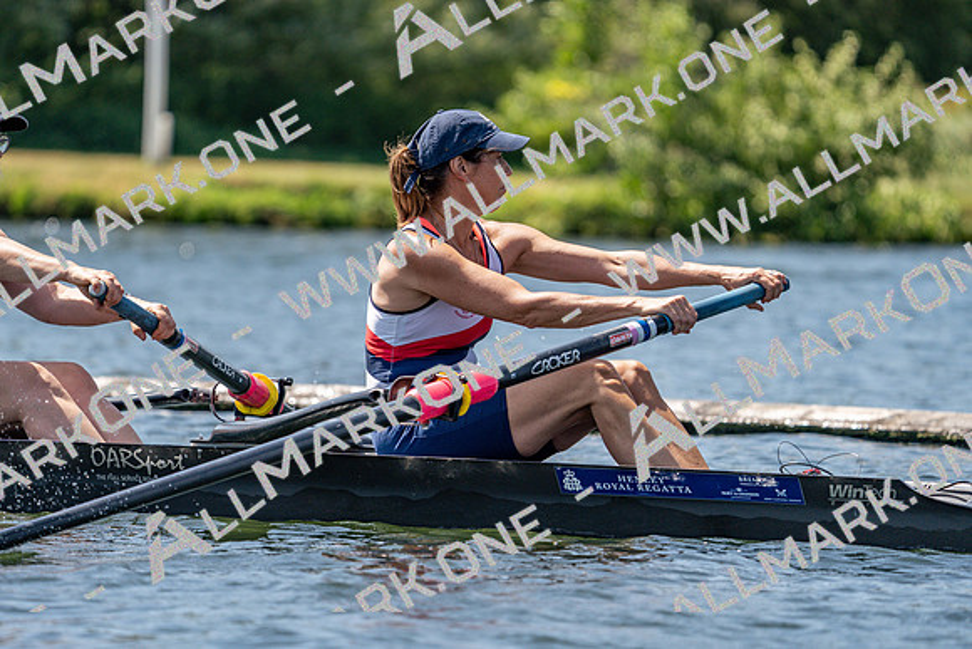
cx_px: 486
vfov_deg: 4.0
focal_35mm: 344
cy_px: 324
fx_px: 9290
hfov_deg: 6.0
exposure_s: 1/2000
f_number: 6.3
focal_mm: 344
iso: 400
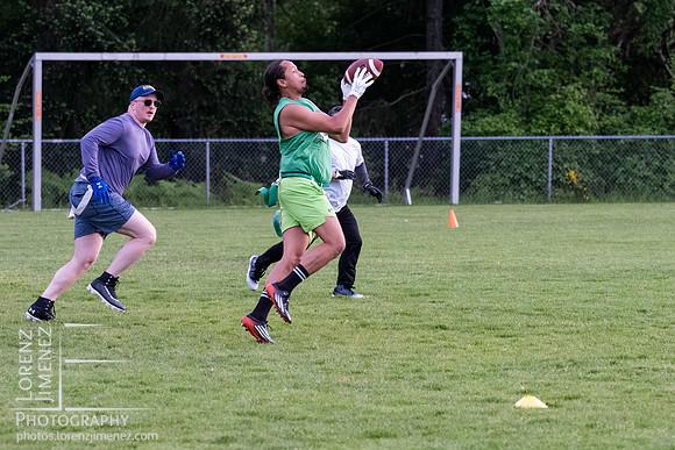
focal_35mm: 320
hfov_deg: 6.4
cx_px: 337
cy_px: 247
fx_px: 5997
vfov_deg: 4.3
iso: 4000
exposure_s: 1/1250
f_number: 5
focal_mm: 150
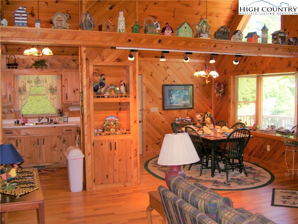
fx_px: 319
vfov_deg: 38.7
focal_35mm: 37
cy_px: 112
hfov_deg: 50.1
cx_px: 149
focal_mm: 6
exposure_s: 1/60
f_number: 2.7
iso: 80
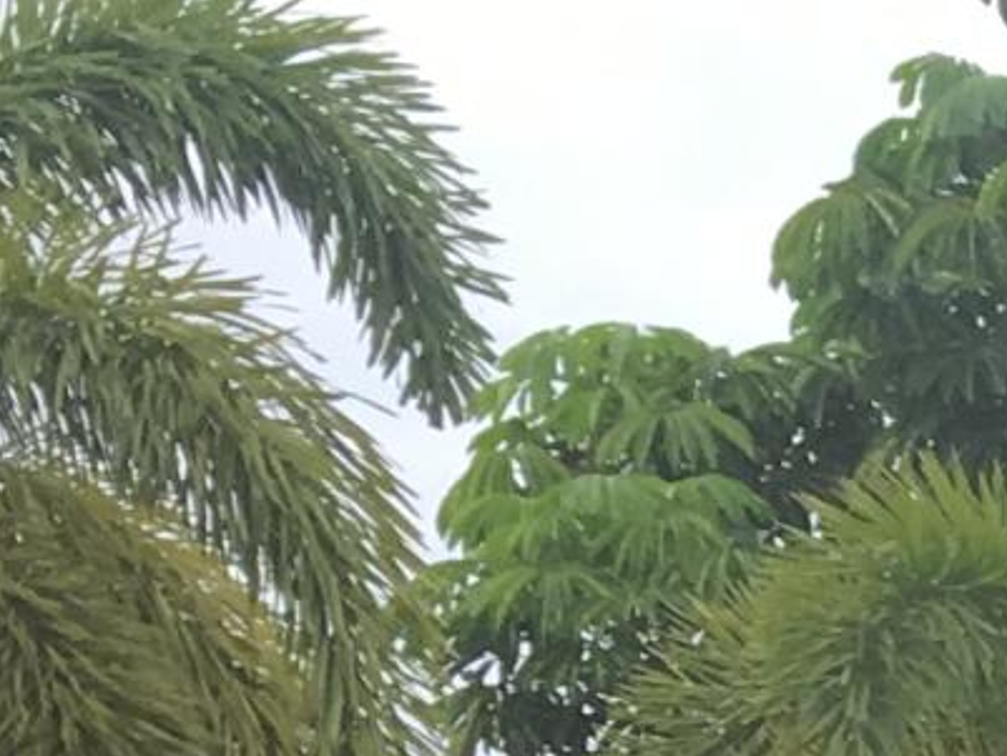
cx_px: 2418
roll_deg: -1.0
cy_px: 2743
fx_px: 6315
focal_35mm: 217
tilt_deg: -9.1
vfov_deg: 6.0
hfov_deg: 8.4
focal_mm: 4.15
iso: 25
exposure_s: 1/388
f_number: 2.2
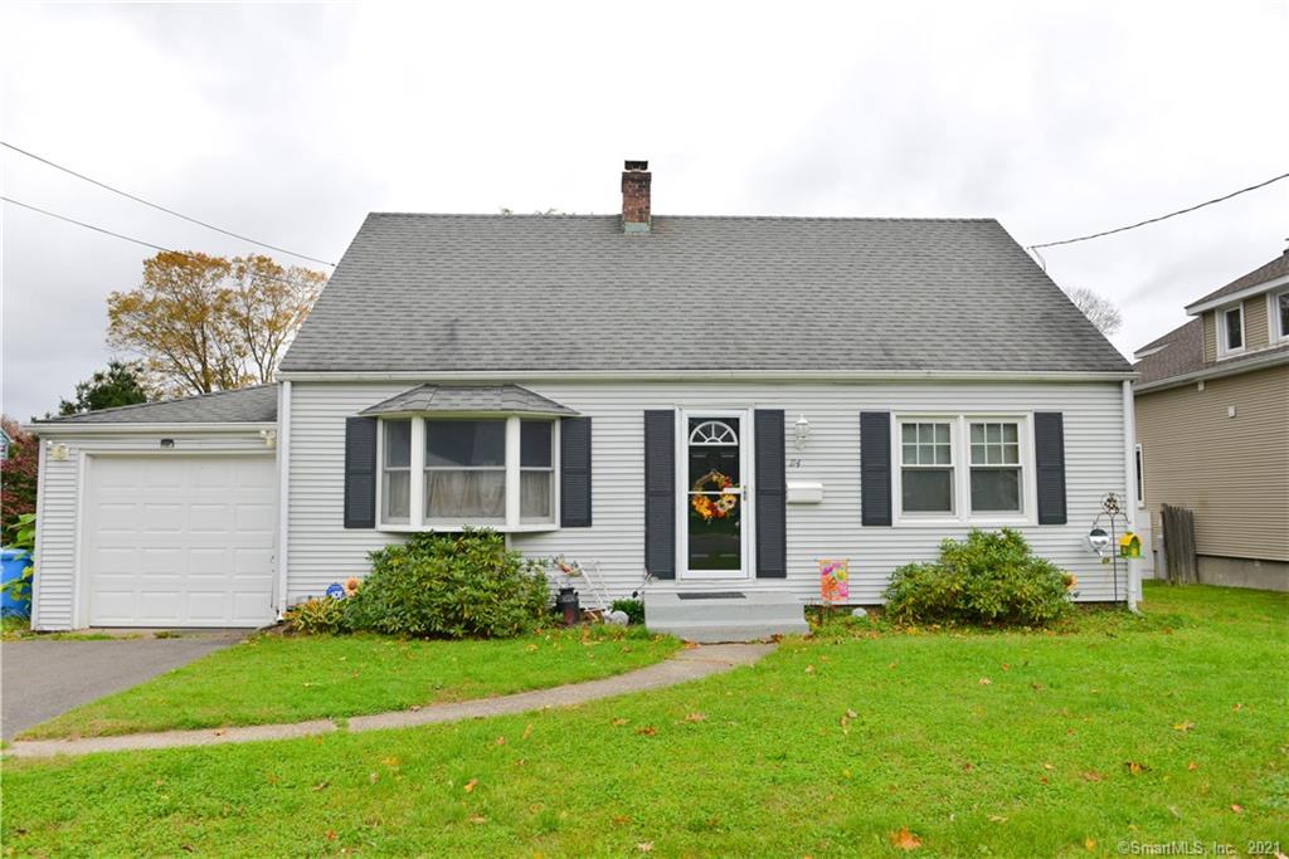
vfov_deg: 53.1
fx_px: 859
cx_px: 644
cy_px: 430
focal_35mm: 24
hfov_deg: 73.7
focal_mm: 24
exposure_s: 1/500
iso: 640
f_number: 6.3
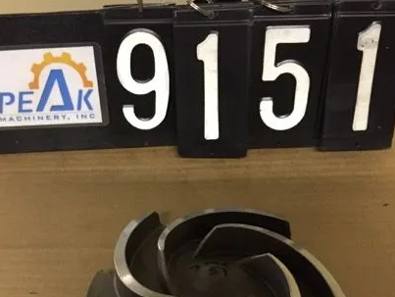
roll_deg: +0.2
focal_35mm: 46
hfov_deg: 41.1
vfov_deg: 30.9
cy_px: 231
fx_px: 525
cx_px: 174
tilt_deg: -39.5
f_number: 2.2
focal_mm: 4.15
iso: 250
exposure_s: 1/15
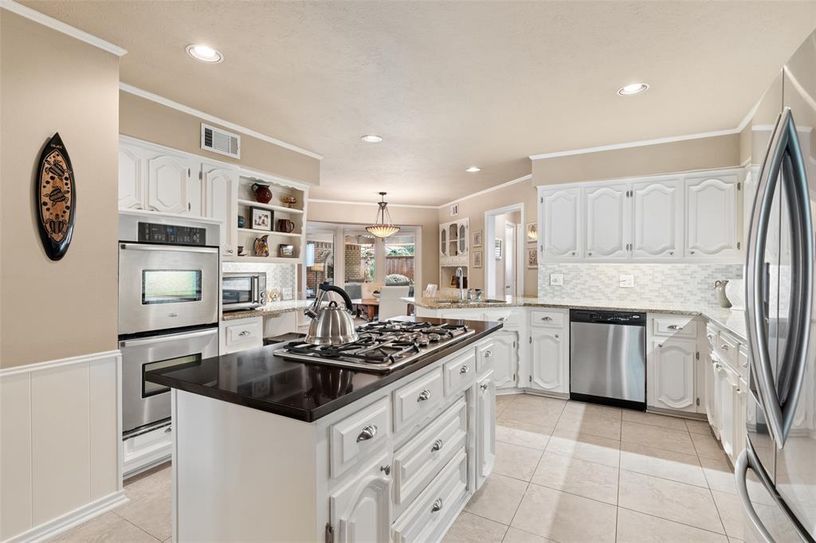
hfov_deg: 90.0
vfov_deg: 67.3
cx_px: 408
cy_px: 272
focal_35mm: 18
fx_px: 408
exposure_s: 1/1.67
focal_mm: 18
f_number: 10
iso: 400
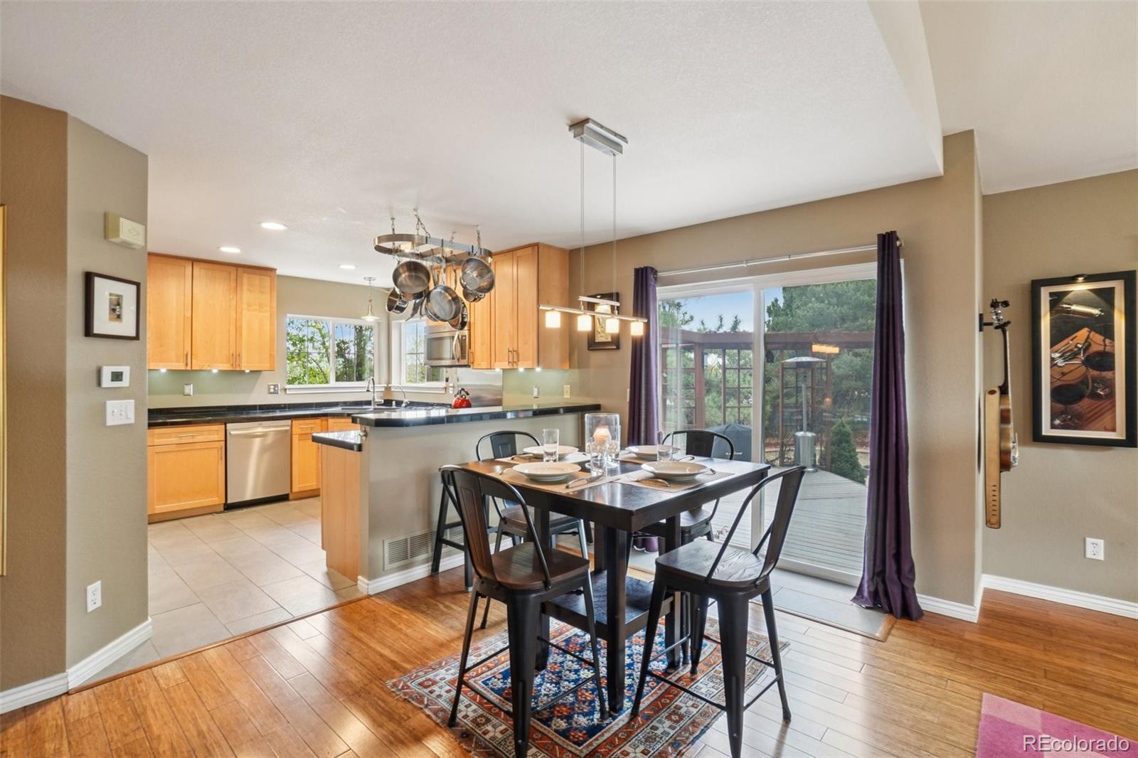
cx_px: 569
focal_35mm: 15
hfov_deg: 100.4
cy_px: 379
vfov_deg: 77.3
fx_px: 474
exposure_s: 1/10
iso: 400
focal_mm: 10
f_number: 8
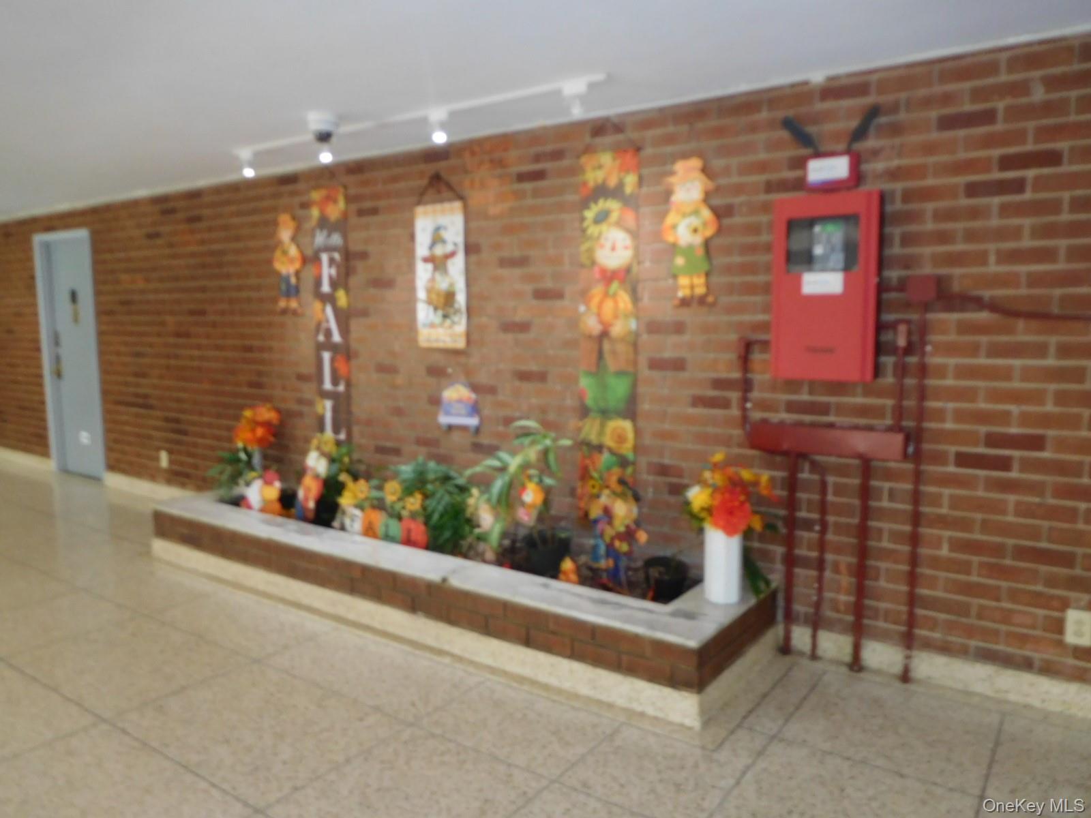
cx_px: 546
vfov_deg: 54.9
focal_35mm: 25
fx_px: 788
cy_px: 409
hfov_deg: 69.4
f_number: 3.4
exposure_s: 1/30
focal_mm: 4.5
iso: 280
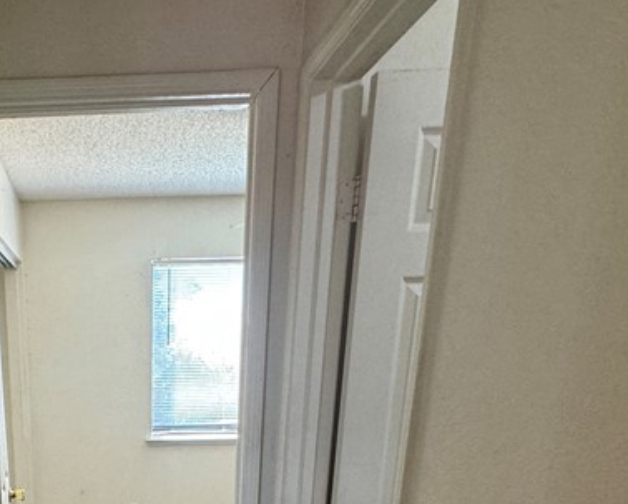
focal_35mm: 37
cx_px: 81
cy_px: 587
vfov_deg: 33.6
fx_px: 688
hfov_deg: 45.2
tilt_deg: -16.6
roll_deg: +2.0
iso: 200
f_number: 2.2
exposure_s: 1/120
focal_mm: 2.22
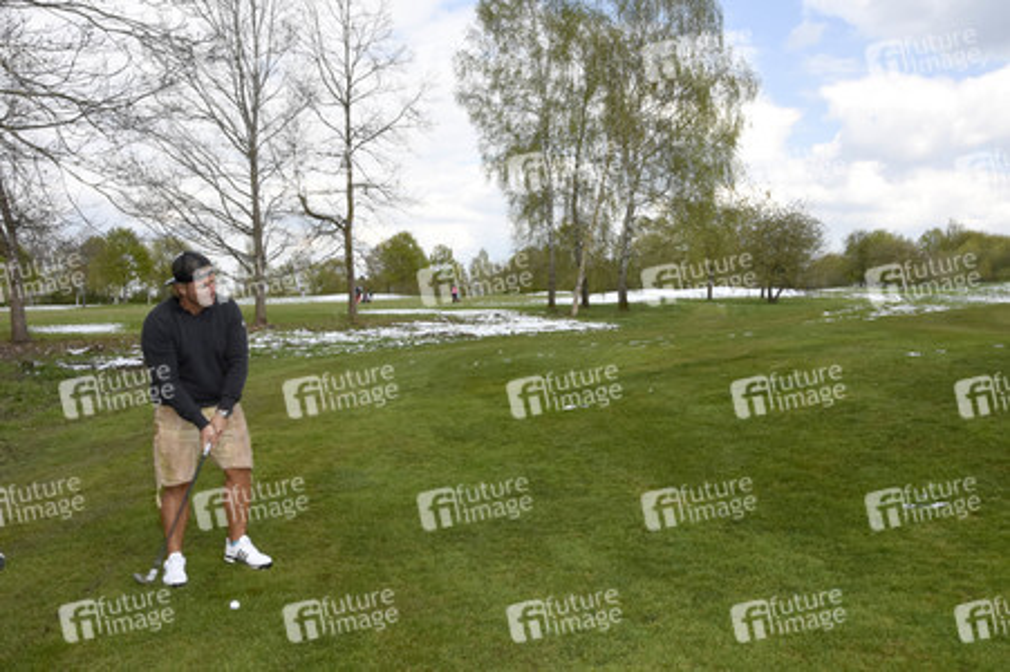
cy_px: 336
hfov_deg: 59.5
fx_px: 883
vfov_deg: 41.7
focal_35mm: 32
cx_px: 505
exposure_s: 1/100
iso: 500
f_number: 22
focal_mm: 21
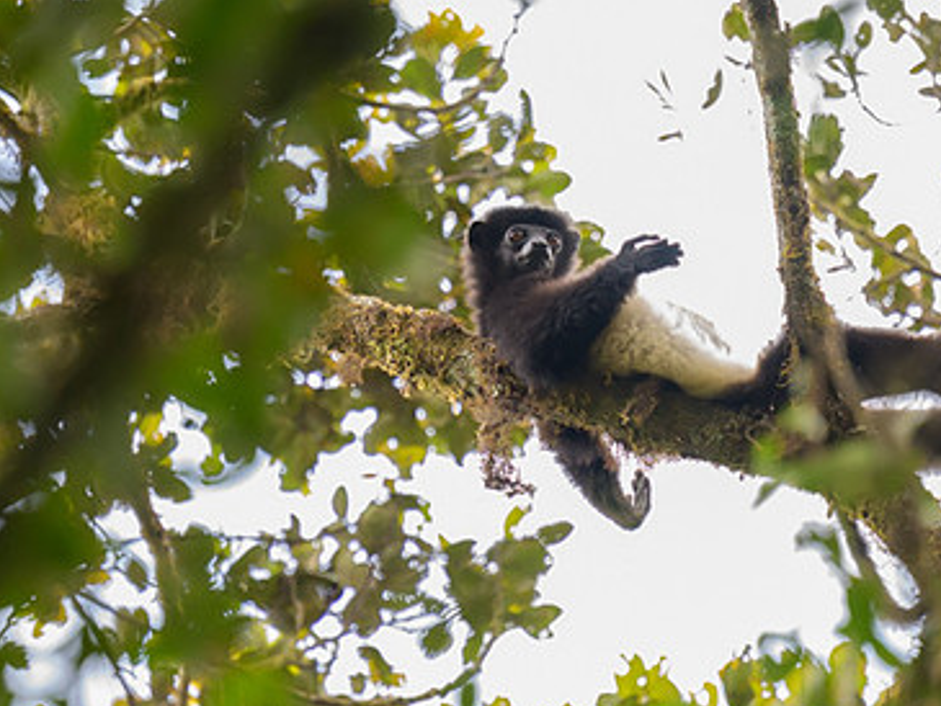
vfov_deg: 4.7
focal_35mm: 316
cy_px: 376
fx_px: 8593
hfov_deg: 6.3
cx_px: 411
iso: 2500
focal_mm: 165
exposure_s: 1/1600
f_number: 2.8
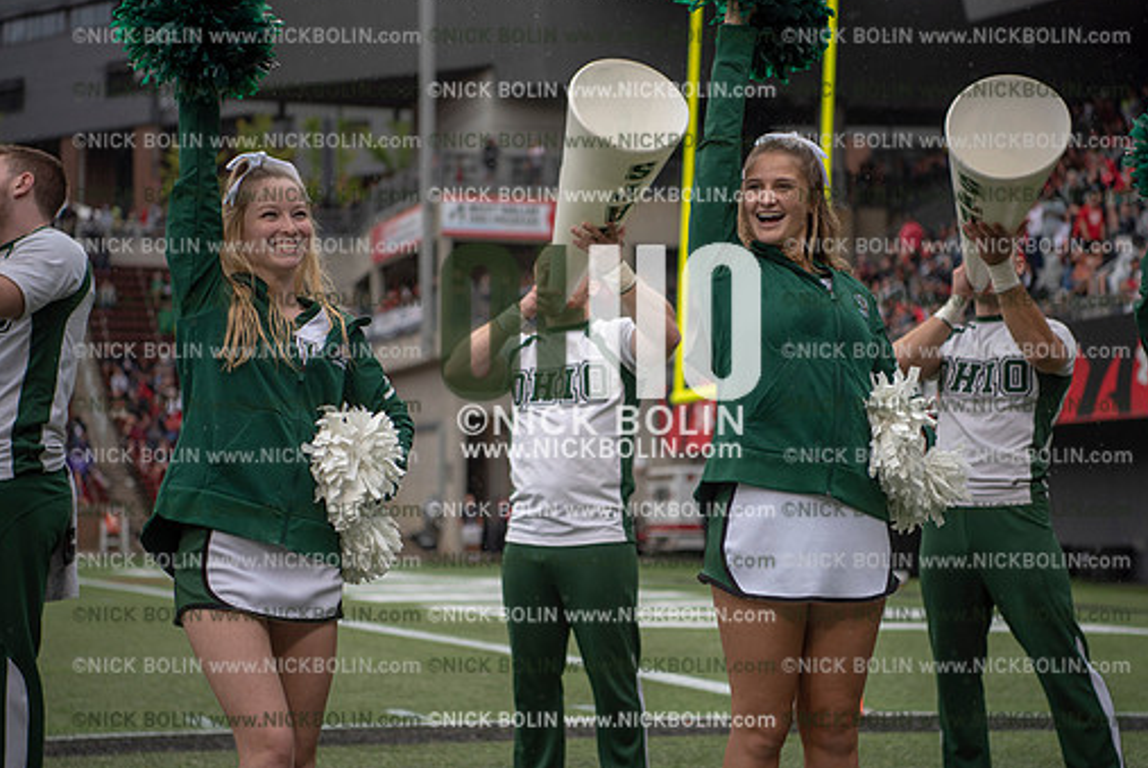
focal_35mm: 80
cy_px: 352
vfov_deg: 17.1
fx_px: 2553
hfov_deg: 25.3
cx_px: 600
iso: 250
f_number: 2.8
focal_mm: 70
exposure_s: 1/1000
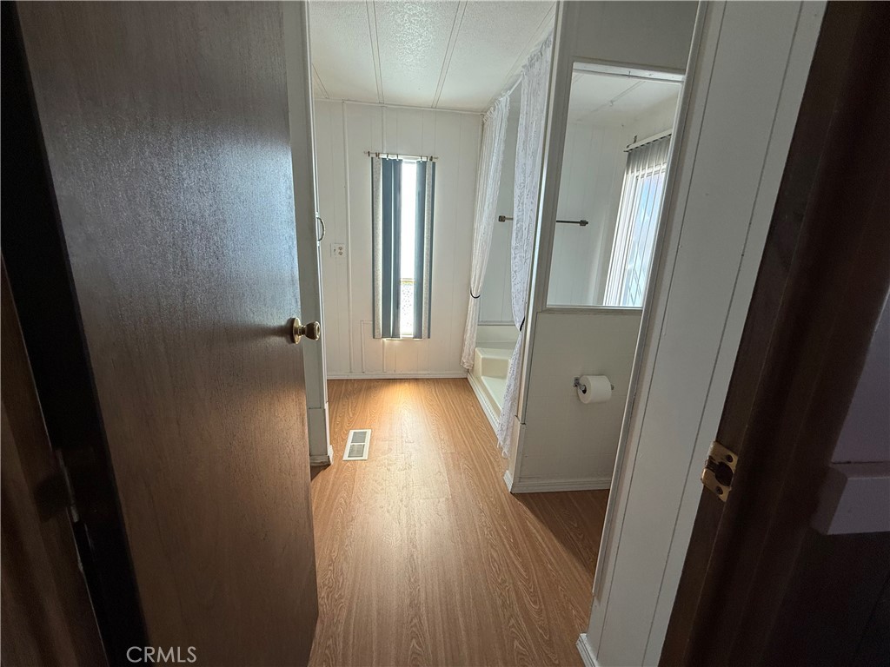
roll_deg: -2.5
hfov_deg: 102.1
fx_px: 360
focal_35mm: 14
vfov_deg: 85.7
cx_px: 445
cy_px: 334
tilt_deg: -14.5
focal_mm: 2.22
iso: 160
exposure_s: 1/99
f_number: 2.2
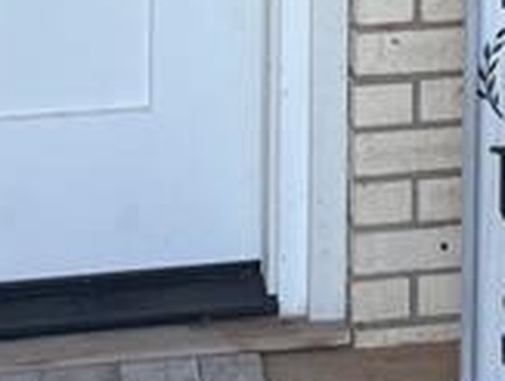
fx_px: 2383
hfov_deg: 11.8
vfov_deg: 8.3
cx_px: 660
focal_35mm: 163
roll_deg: -1.4
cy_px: -564
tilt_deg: -2.5
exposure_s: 1/311
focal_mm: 5.96
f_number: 1.6
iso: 50
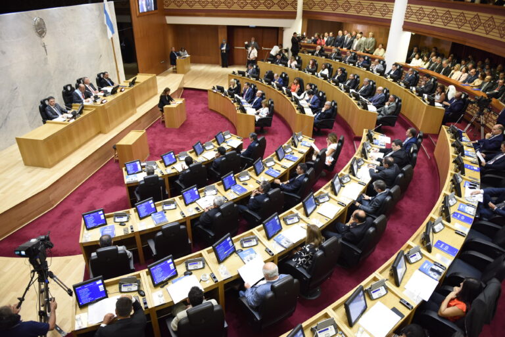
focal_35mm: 24
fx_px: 337
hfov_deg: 73.7
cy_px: 168
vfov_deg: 53.2
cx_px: 252
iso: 1600
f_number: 2.8
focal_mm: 24
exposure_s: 1/160
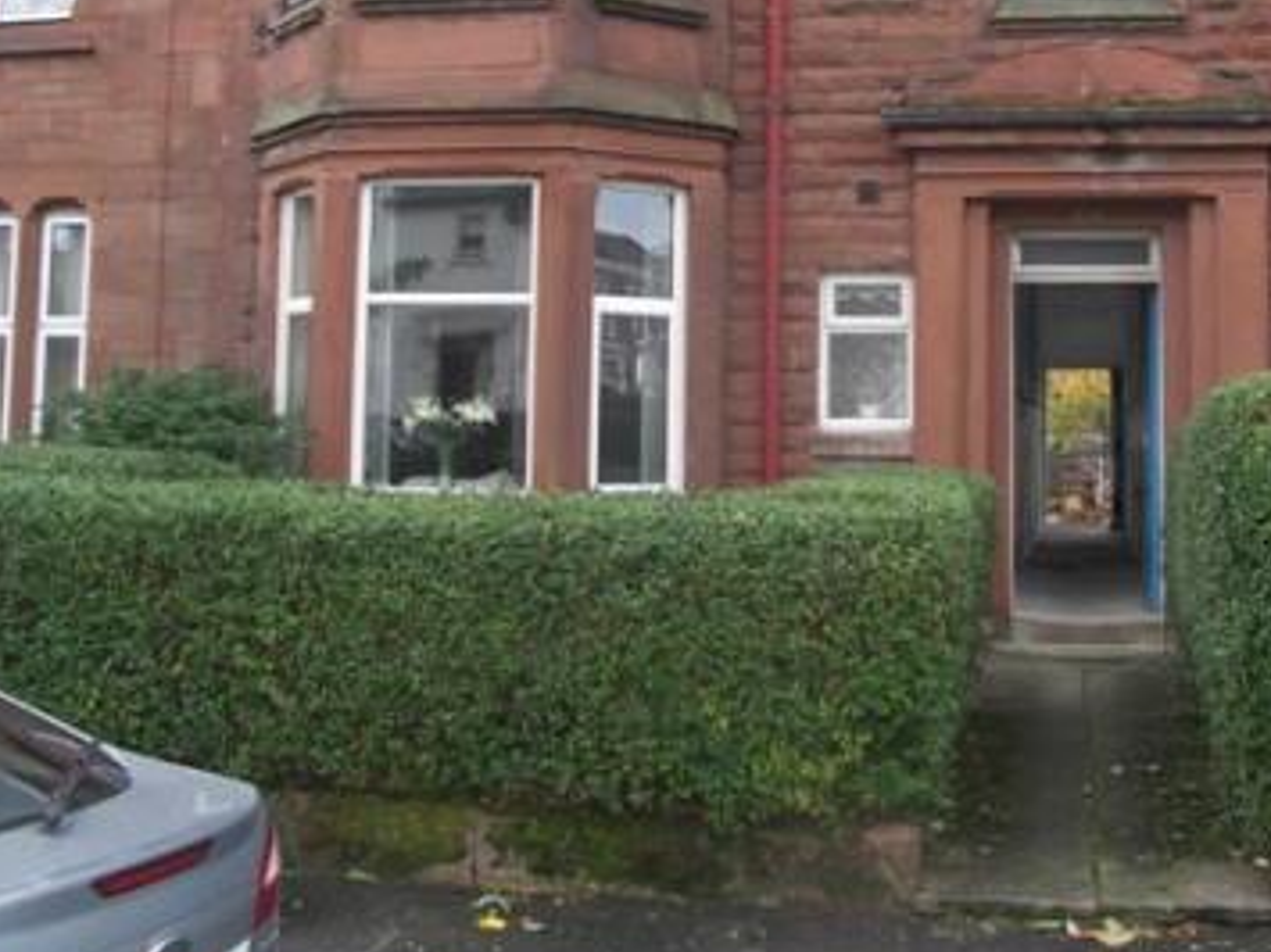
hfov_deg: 41.2
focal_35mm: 46
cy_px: 234
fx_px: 1688
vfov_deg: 30.9
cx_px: 721
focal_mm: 7.2
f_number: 2.8
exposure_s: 1/50
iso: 100
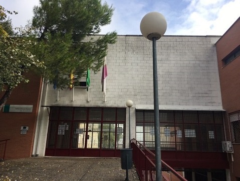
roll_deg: -1.0
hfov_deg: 61.6
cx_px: 120
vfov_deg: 48.3
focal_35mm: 29
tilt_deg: +16.7
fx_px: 201
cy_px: 90
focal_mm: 4.15
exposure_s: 1/746
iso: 25
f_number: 2.2
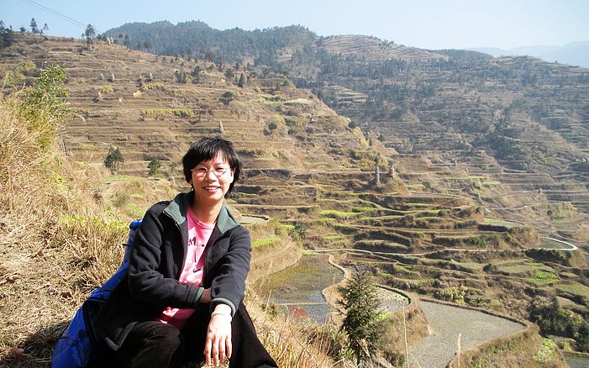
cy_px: 221
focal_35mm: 39
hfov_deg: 50.4
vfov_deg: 32.7
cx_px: 295
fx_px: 626
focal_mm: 6.3
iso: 64
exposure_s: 1/314
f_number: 3.5
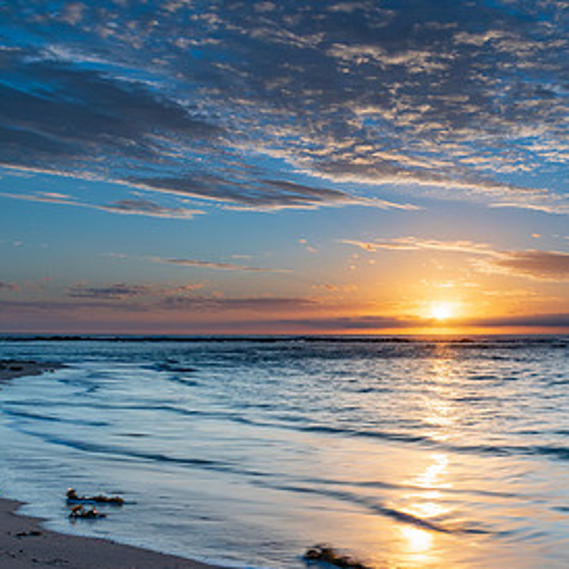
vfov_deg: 37.2
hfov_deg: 36.2
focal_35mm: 45
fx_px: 837
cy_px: 377
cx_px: 458
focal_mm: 24
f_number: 9
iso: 31
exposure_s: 1/2
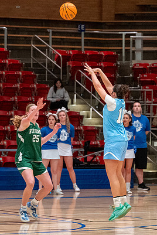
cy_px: 107
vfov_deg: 8.9
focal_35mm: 232
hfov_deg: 5.9
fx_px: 1515
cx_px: 130
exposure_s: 1/500
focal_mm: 105
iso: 6400
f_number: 3.2
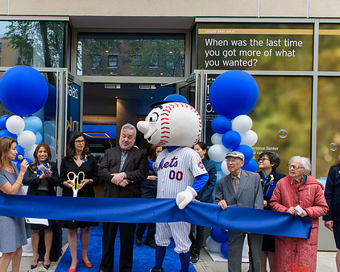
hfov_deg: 56.1
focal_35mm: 31
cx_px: 115
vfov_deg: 47.0
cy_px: 149
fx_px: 312
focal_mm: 24
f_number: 5
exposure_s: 1/250
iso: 200
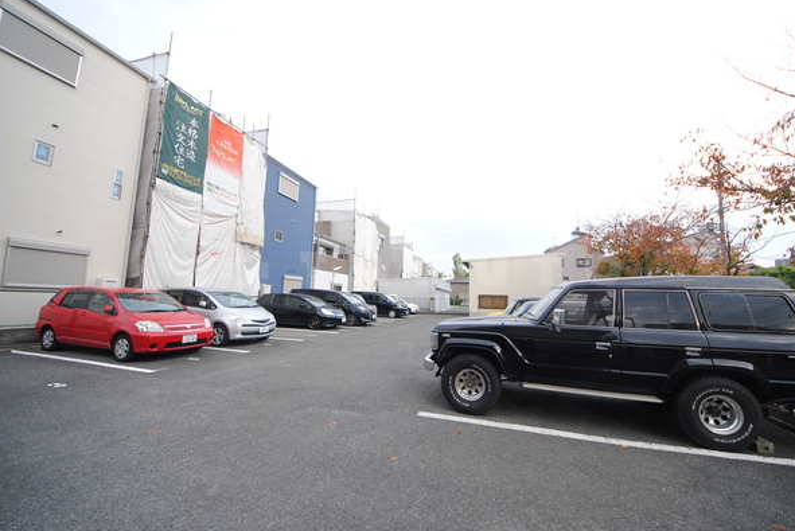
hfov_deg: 108.2
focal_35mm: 13
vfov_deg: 85.5
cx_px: 420
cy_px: 270
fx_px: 287
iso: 200
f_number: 5.6
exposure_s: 1/125
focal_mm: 8
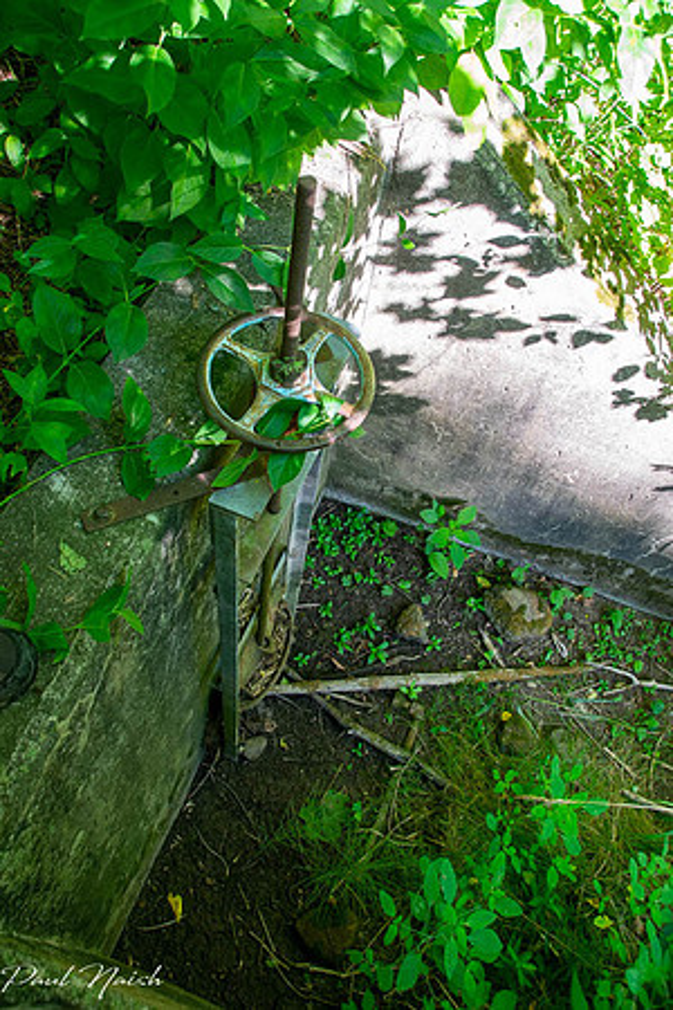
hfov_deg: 47.9
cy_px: 505
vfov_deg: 67.4
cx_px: 336
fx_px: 757
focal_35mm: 27
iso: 320
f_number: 6.3
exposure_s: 1/60
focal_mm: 18
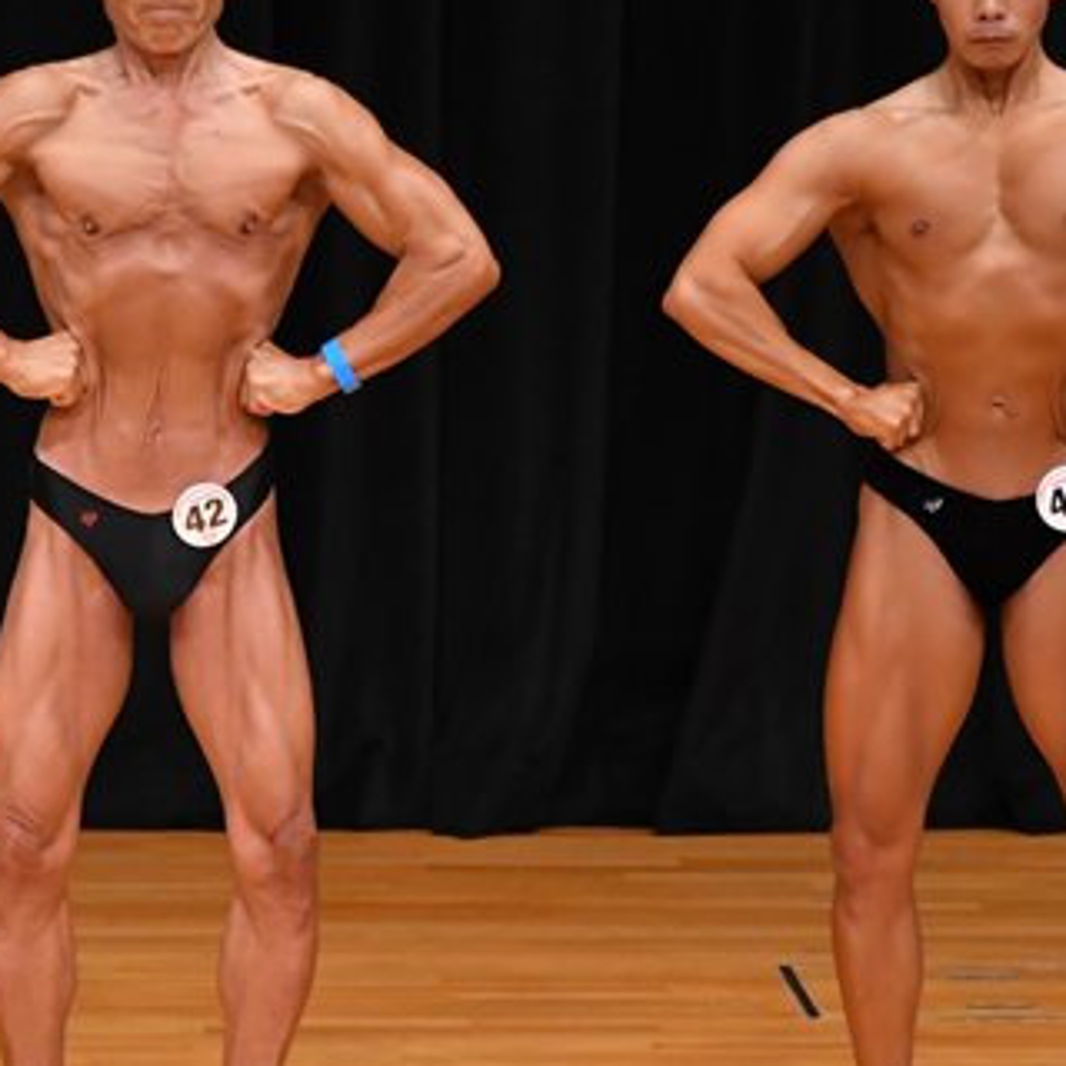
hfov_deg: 3.0
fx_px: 20417
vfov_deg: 3.0
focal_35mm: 586
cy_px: 506
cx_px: 445
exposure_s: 1/400
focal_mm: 190
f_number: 5.6
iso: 3200
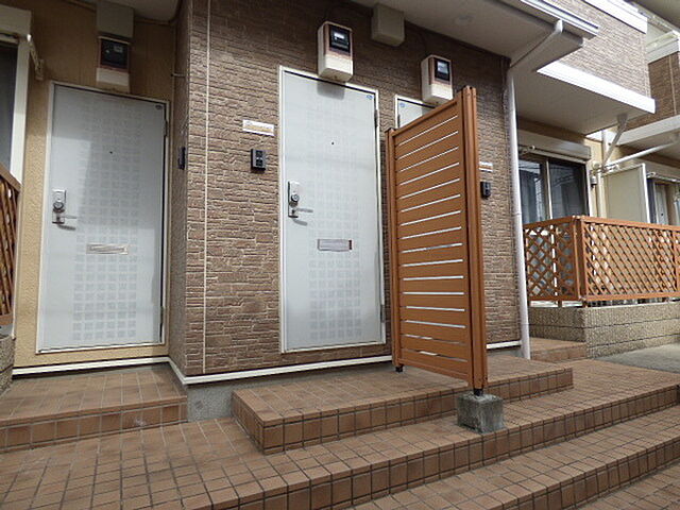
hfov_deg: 81.7
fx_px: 393
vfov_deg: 66.0
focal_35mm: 20
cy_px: 255
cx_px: 340
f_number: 2.8
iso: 100
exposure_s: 1/800
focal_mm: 3.58
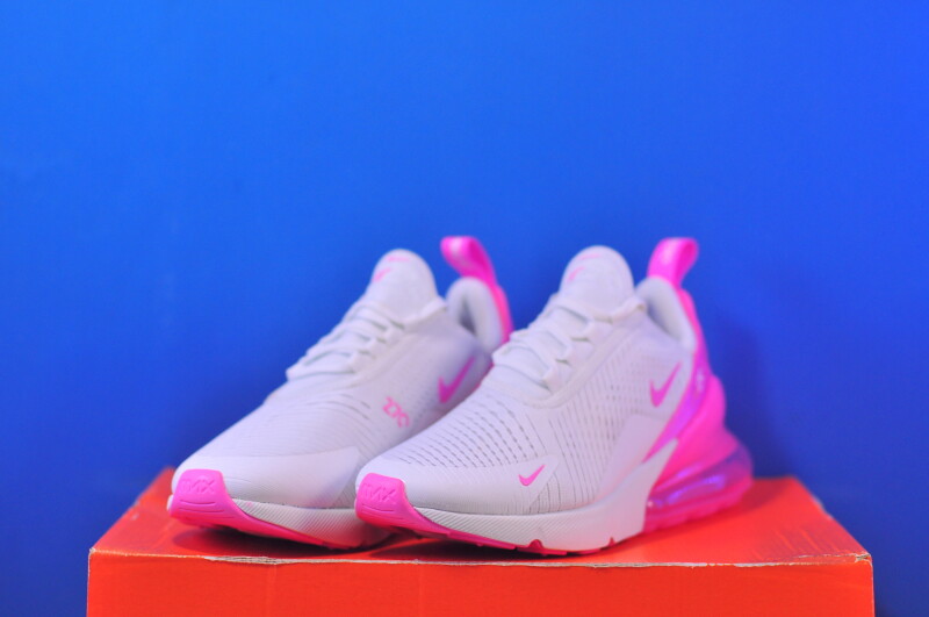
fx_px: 1933
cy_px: 308
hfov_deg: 27.0
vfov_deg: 18.1
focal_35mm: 75
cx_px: 464
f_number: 2.5
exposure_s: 1/320
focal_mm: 50
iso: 250
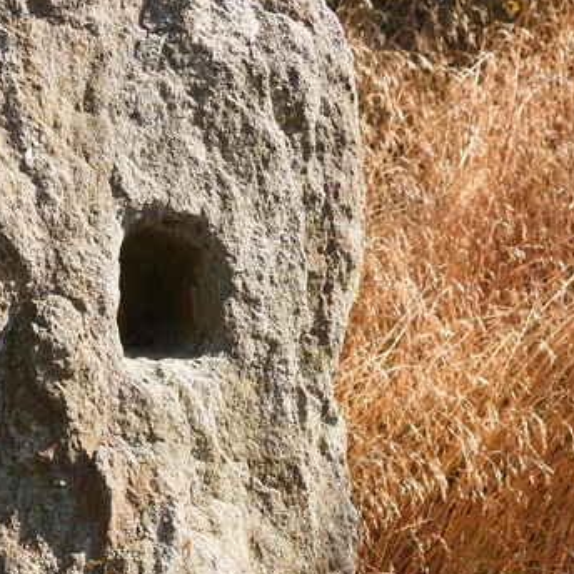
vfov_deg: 15.2
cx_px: 160
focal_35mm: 113
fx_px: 2120
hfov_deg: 15.4
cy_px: 531
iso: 100
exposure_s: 1/500
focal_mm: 9.8
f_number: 3.5
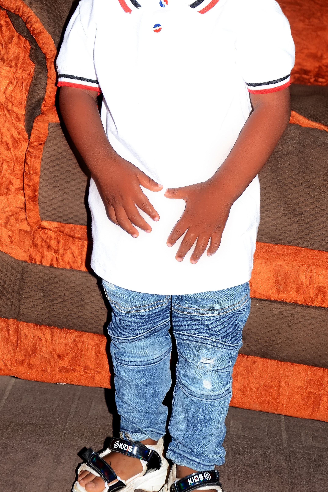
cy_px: 168
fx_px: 1189
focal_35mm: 87
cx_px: 161
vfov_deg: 23.3
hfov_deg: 15.7
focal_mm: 38
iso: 200
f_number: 4.5
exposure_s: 1/60
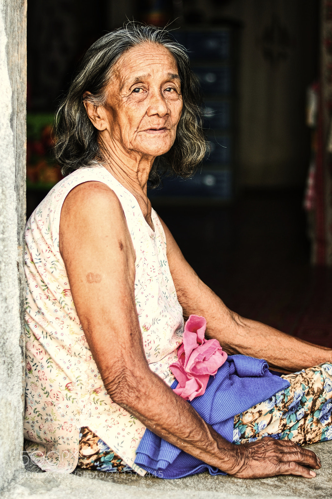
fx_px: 1040
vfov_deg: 27.0
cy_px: 250
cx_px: 166
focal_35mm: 75
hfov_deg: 18.1
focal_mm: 50
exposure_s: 1/160
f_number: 1.8
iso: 100
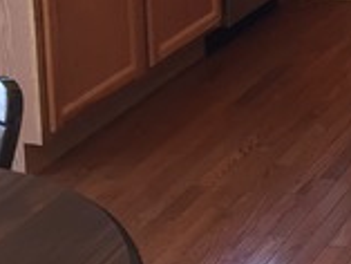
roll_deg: -0.2
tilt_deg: -9.5
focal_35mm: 118
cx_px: 490
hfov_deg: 15.6
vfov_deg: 11.6
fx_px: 1197
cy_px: -219
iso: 64
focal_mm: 4.15
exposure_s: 1/30
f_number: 2.2
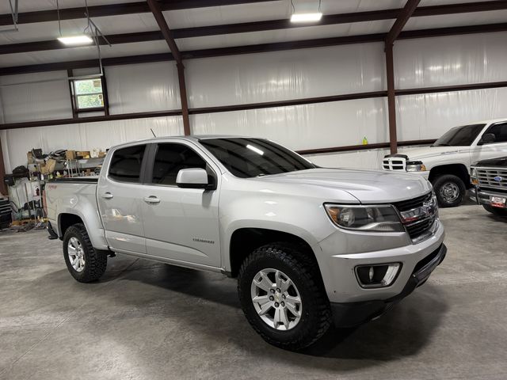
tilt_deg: -2.4
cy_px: 190
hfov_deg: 71.6
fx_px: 352
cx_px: 254
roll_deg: +6.2
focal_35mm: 24
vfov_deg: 56.8
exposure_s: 1/60
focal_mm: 6.76
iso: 125
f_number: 1.78
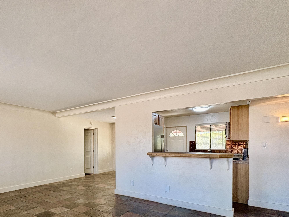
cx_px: 95
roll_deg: +0.3
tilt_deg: +0.5
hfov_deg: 76.3
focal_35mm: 21
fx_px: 175
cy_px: 148
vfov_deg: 61.6
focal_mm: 2.22
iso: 200
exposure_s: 1/120
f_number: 2.2
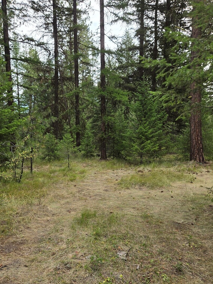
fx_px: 254
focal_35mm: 31
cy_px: 173
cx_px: 95
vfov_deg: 57.8
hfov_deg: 45.4
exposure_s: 1/375
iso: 25
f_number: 1.8
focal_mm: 5.4
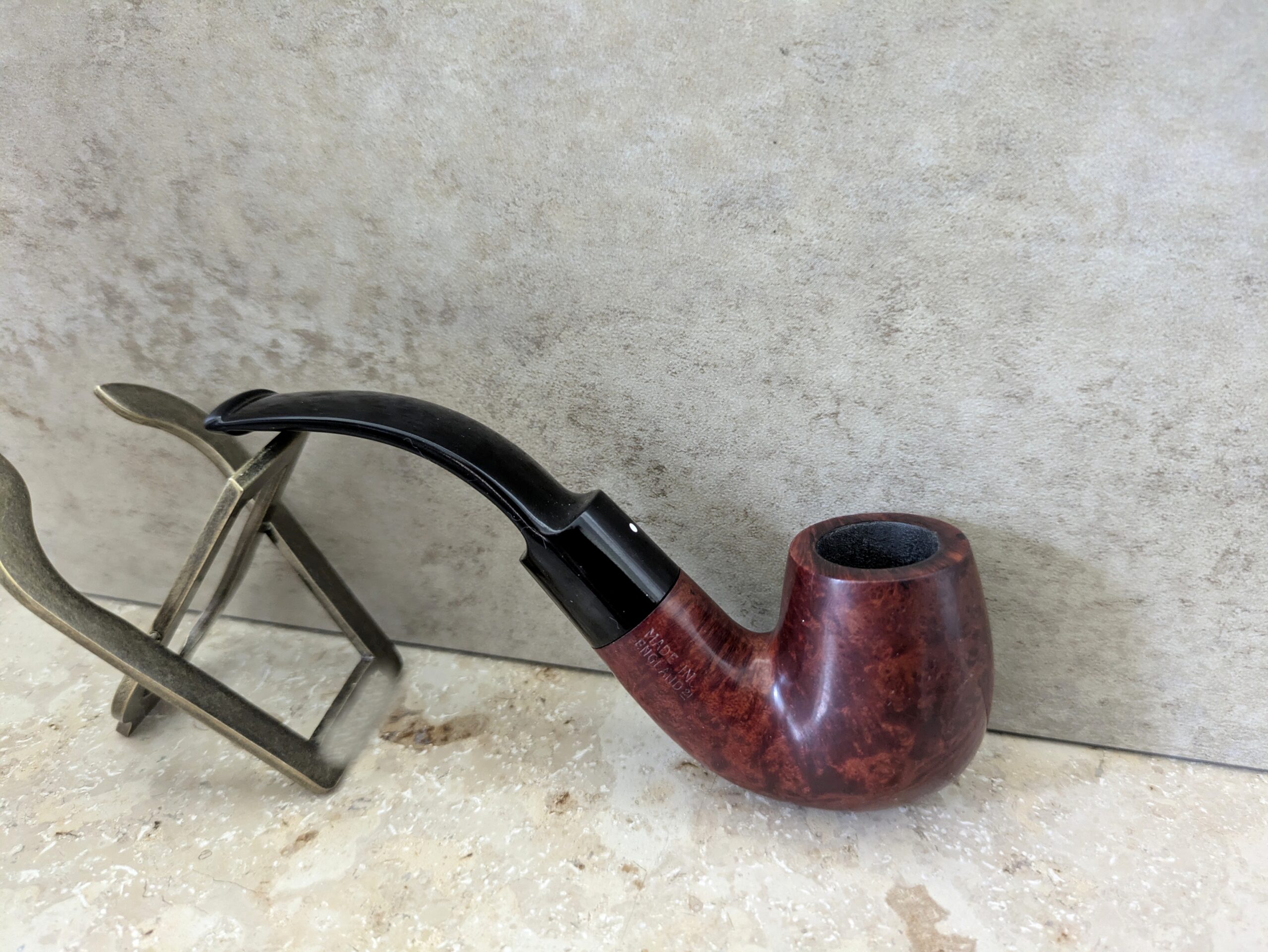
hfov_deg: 69.4
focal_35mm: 25
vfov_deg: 54.9
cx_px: 634
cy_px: 476
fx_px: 916
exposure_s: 1/25
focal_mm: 5.43
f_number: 1.89
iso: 686
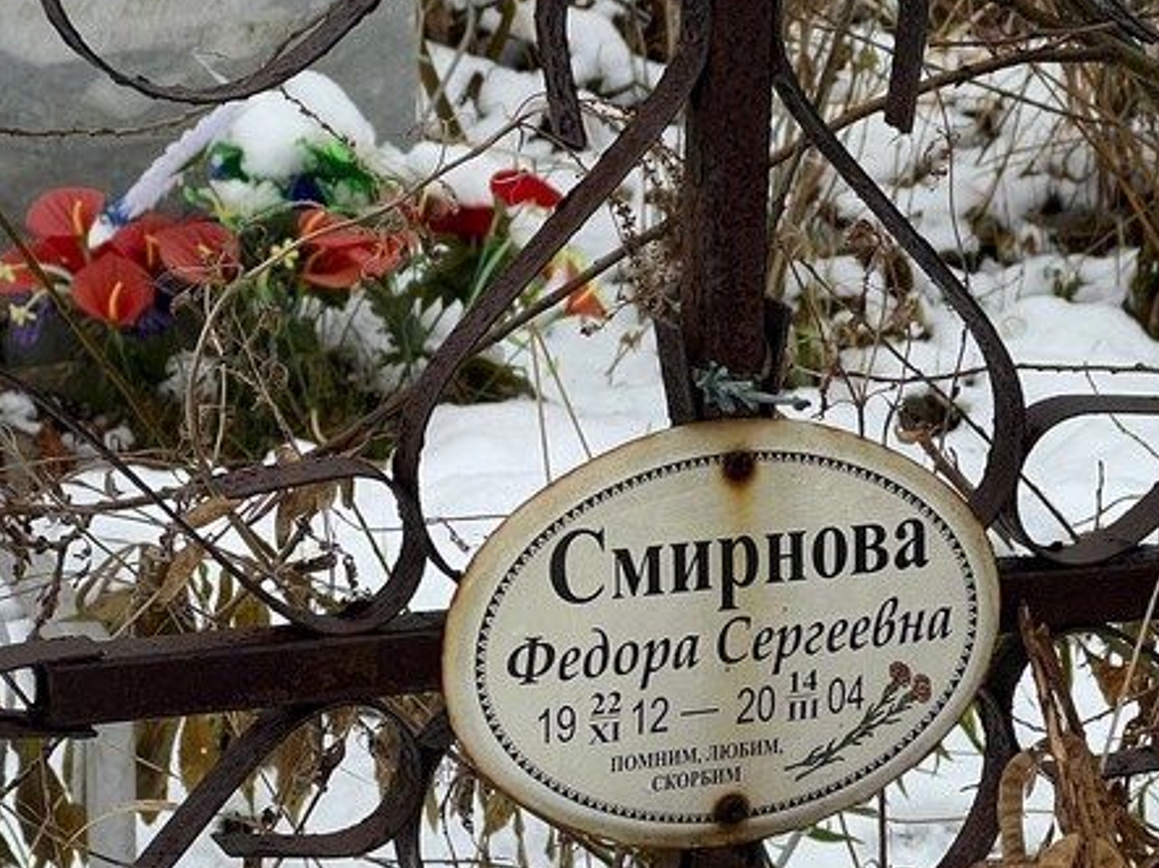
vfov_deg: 10.6
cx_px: 774
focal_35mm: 139
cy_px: 703
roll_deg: -0.1
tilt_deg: -18.2
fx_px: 4653
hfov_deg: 14.2
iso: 64
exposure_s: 1/99
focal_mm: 9
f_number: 2.8
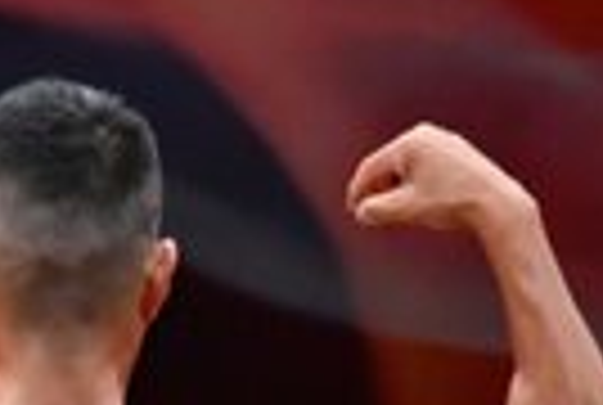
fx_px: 24677
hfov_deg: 1.4
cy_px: 994
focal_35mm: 1470
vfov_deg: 0.9
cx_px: -146
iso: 4000
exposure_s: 1/400
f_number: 5.6
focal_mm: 170
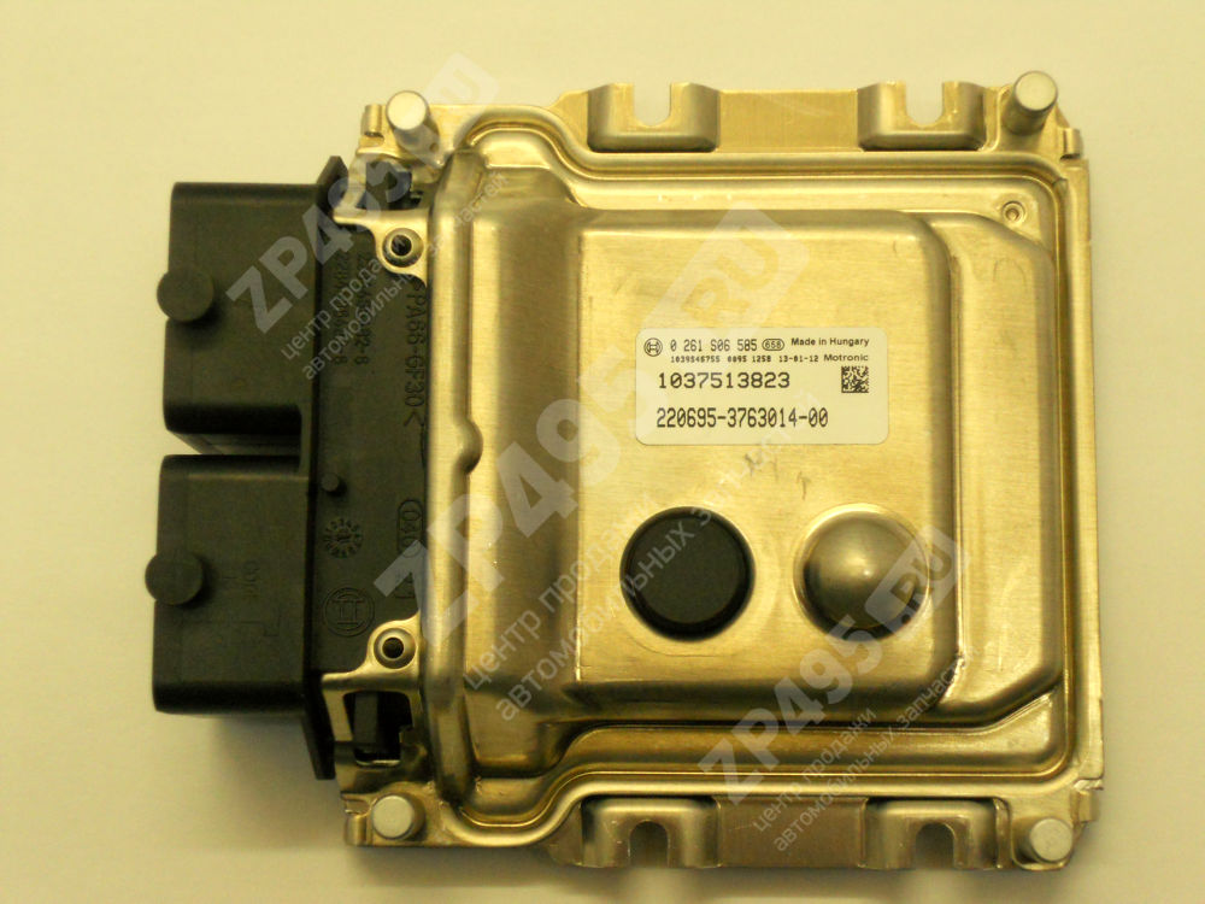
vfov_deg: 22.6
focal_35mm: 65
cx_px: 602
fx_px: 2263
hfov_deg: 29.8
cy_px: 452
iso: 400
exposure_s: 1/60
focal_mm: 11.7
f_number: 5.3
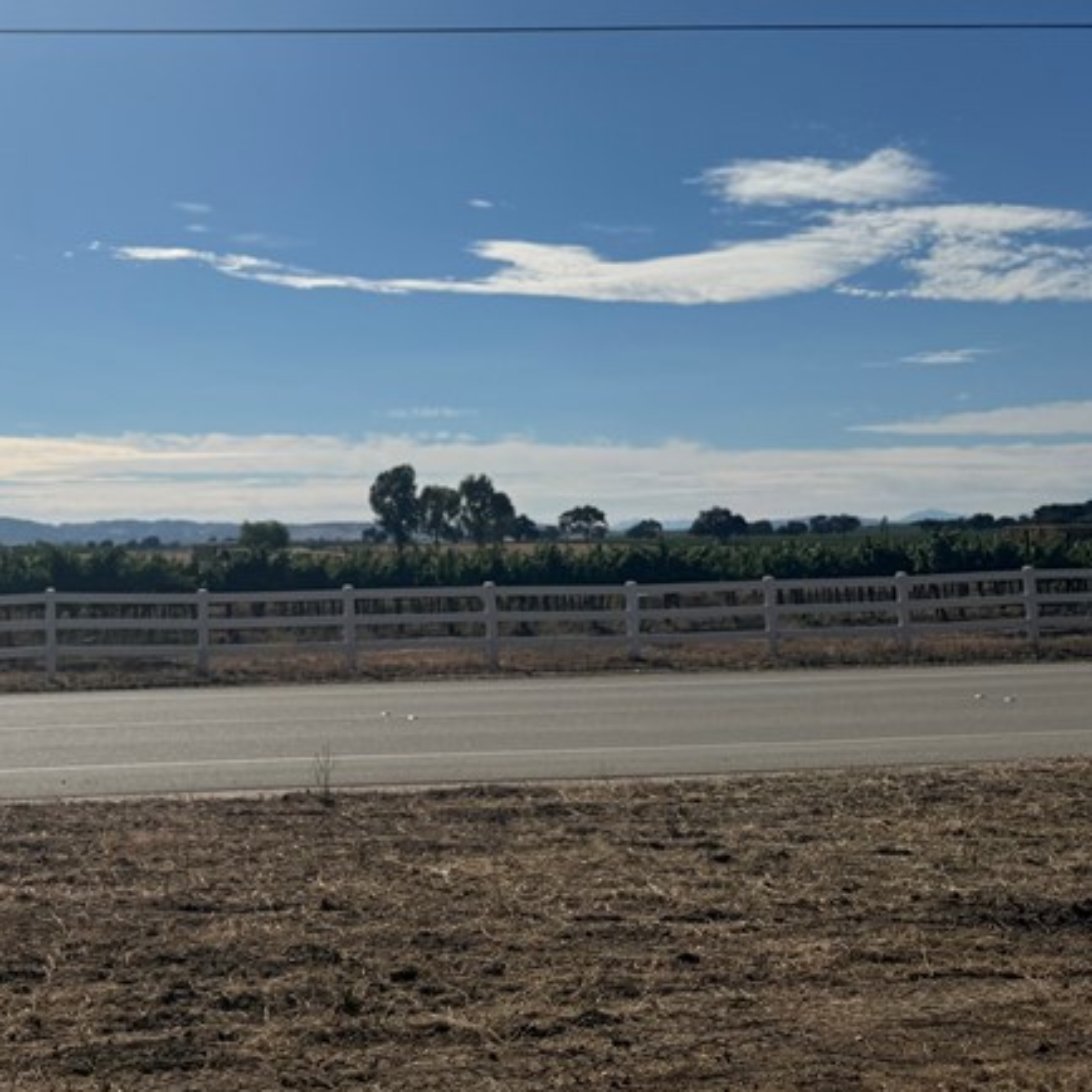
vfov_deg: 33.5
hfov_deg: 32.2
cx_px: 96
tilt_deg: +6.5
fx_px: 1785
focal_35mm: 50
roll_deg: +0.7
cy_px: 309
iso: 50
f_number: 1.78
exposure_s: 1/14286
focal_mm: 6.76
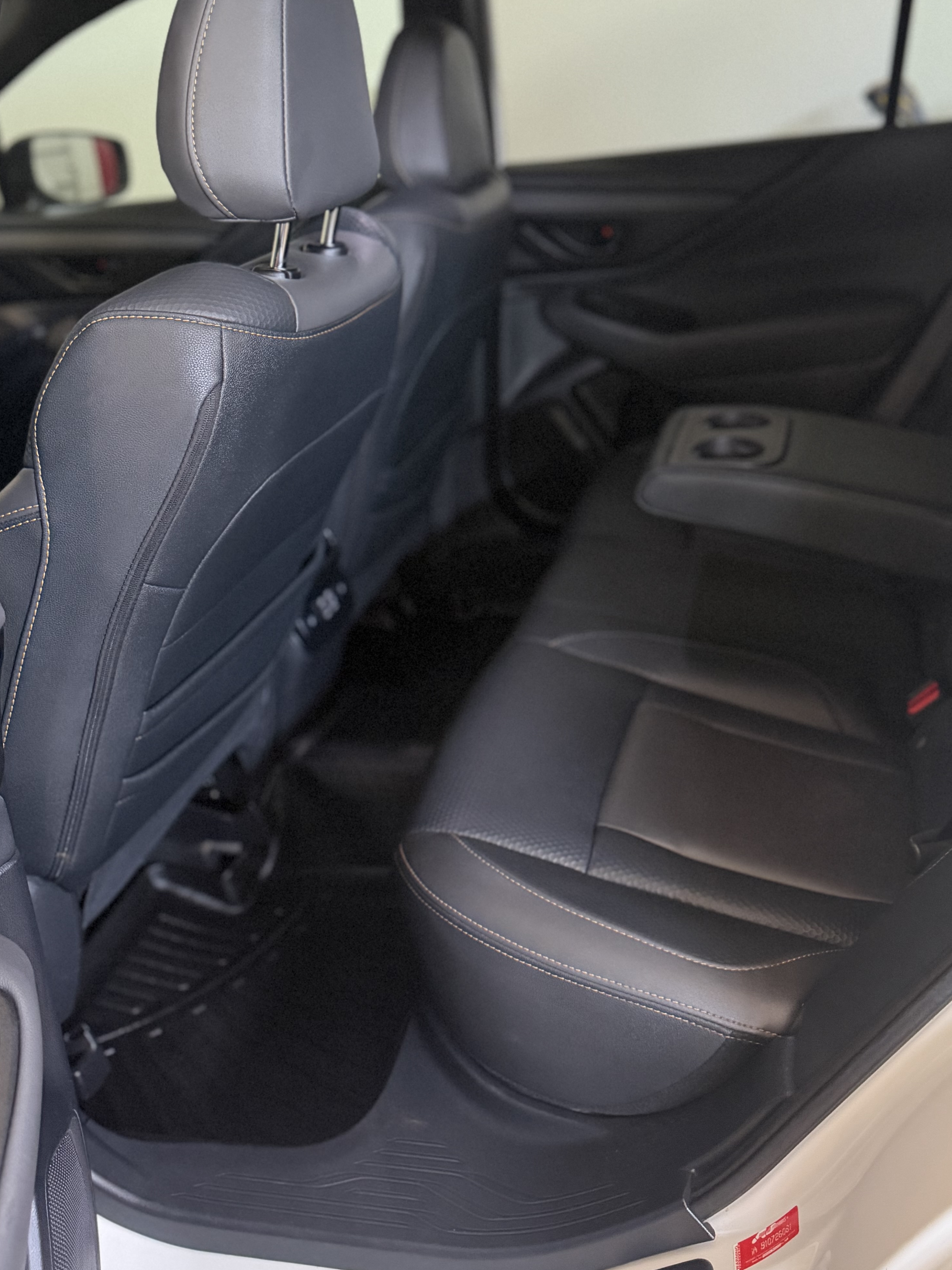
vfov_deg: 52.4
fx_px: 1283
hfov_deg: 40.6
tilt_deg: -21.4
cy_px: 546
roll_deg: +4.5
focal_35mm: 35
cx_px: 532
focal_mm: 6.76
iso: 800
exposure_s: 1/60
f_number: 1.78
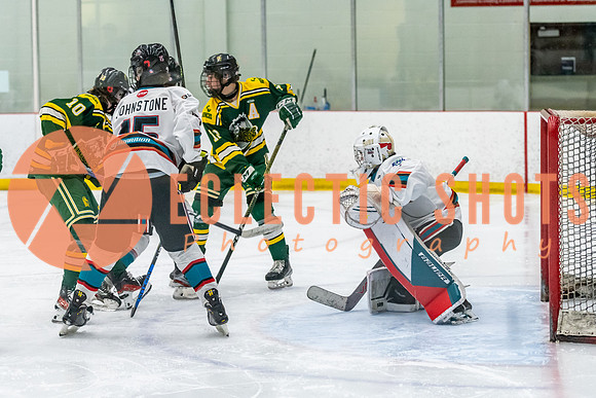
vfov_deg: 12.0
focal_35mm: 114
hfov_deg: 17.9
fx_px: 1887
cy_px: 208
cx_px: 328
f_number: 2.8
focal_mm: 86
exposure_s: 1/800
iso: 4000
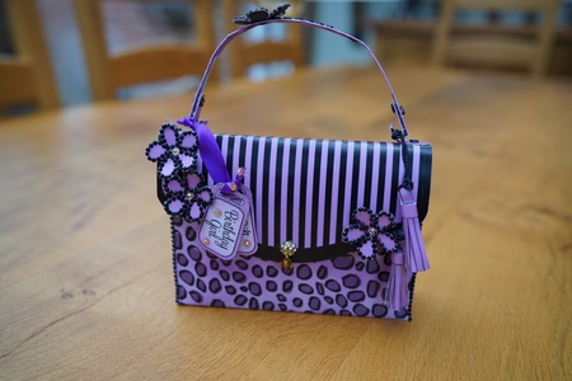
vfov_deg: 41.1
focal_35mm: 32
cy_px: 190
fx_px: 508
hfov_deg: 58.7
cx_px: 286
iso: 320
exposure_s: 1/40
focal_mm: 32
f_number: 2.8
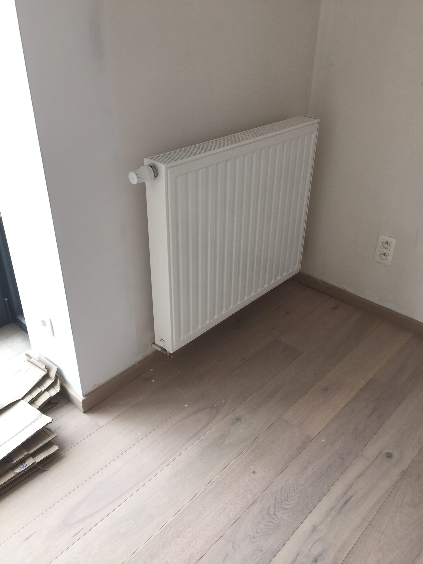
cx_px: 212
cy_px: 282
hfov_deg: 48.2
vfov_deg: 61.7
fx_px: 472
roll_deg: -1.6
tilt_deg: -30.5
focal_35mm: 29
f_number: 2.2
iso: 40
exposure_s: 1/100
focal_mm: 4.15
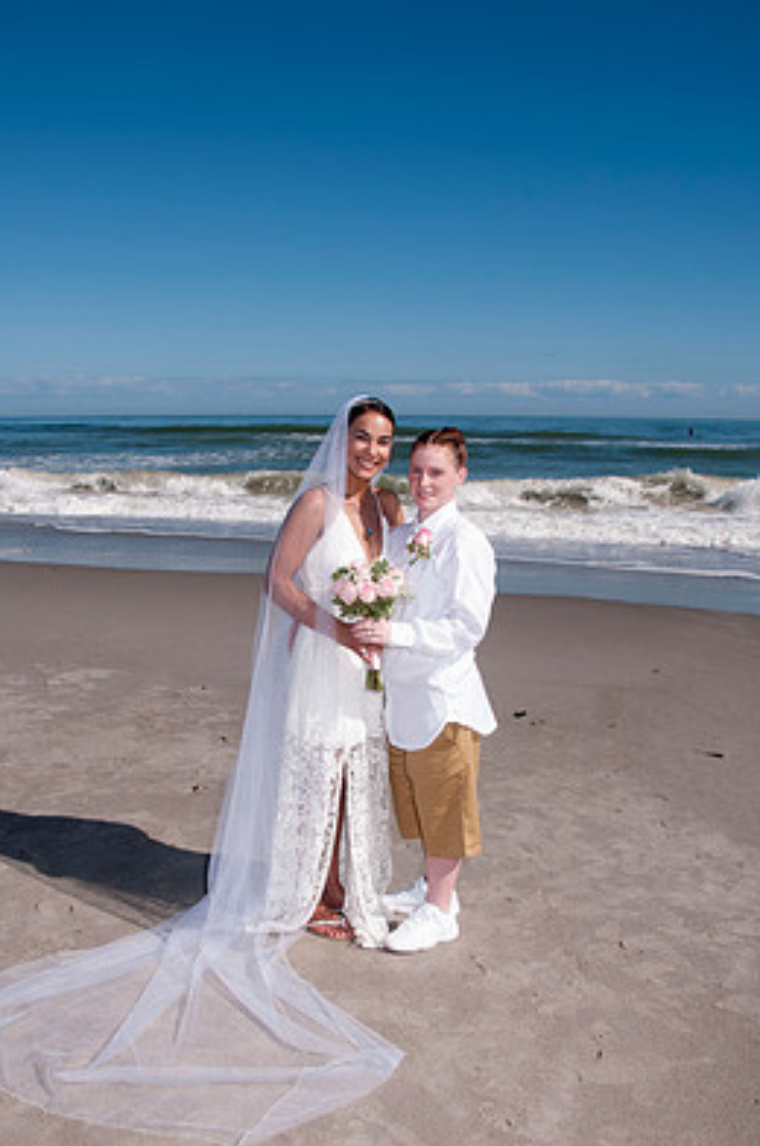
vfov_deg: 60.3
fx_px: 985
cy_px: 617
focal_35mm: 31
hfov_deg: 42.2
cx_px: 361
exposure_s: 1/250
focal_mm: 18
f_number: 11
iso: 100
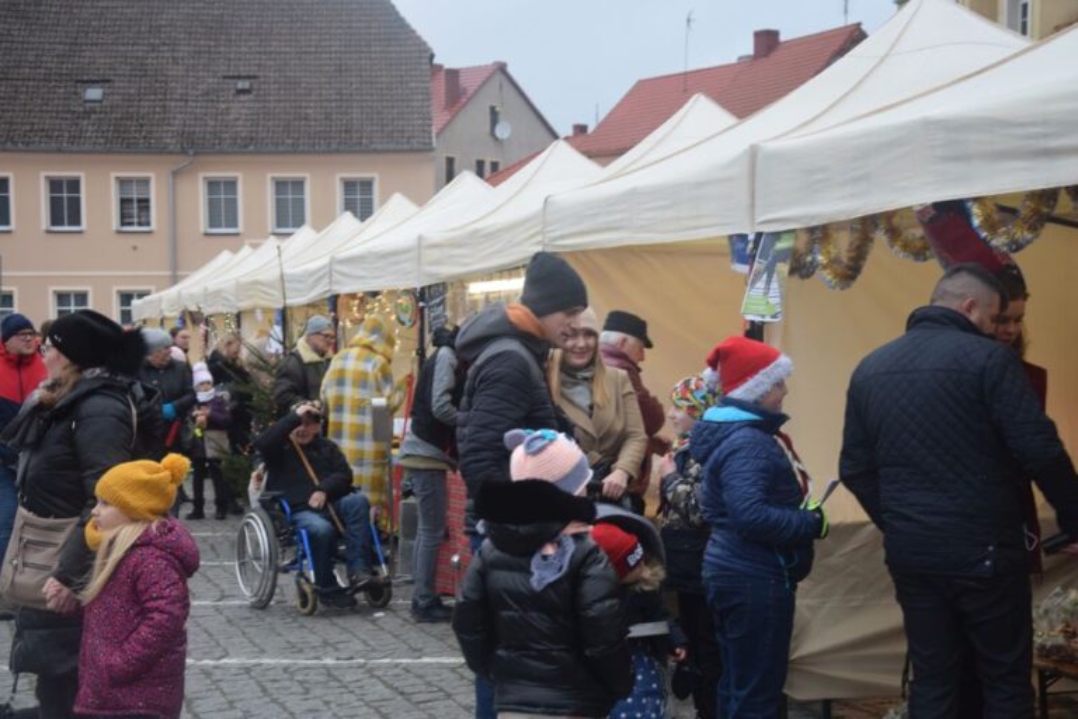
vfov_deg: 18.9
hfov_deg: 28.1
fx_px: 2156
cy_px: 360
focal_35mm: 72
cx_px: 539
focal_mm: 48
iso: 400
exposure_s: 1/125
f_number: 5.6
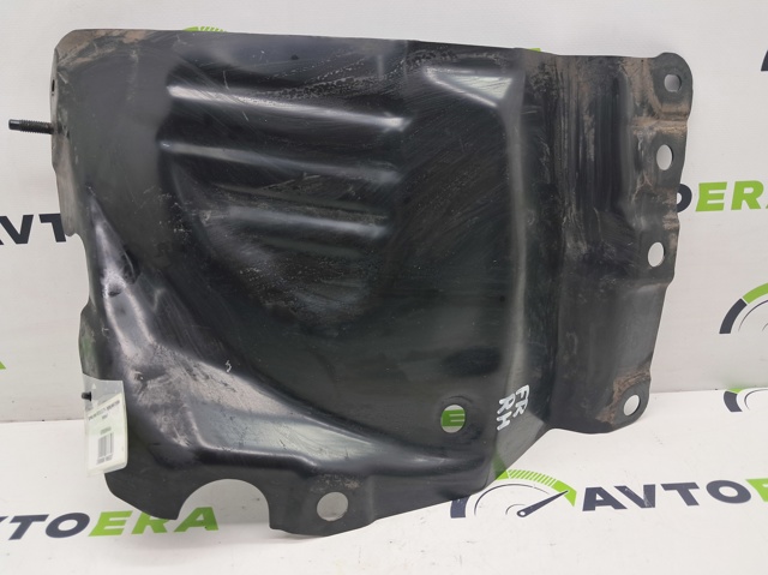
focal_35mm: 27
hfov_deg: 65.4
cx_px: 384
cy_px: 288
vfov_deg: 51.3
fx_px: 599
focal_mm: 4
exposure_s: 1/50
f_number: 1.8
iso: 50
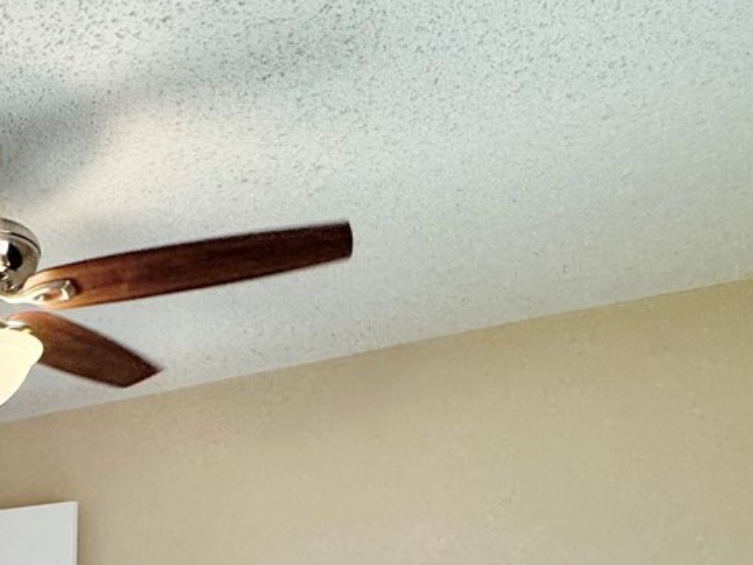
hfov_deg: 29.6
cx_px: -269
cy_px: 731
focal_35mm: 49
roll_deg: -0.2
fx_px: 1066
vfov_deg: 25.6
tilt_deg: -2.5
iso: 64
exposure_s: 1/120
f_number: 2.2
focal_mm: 2.22
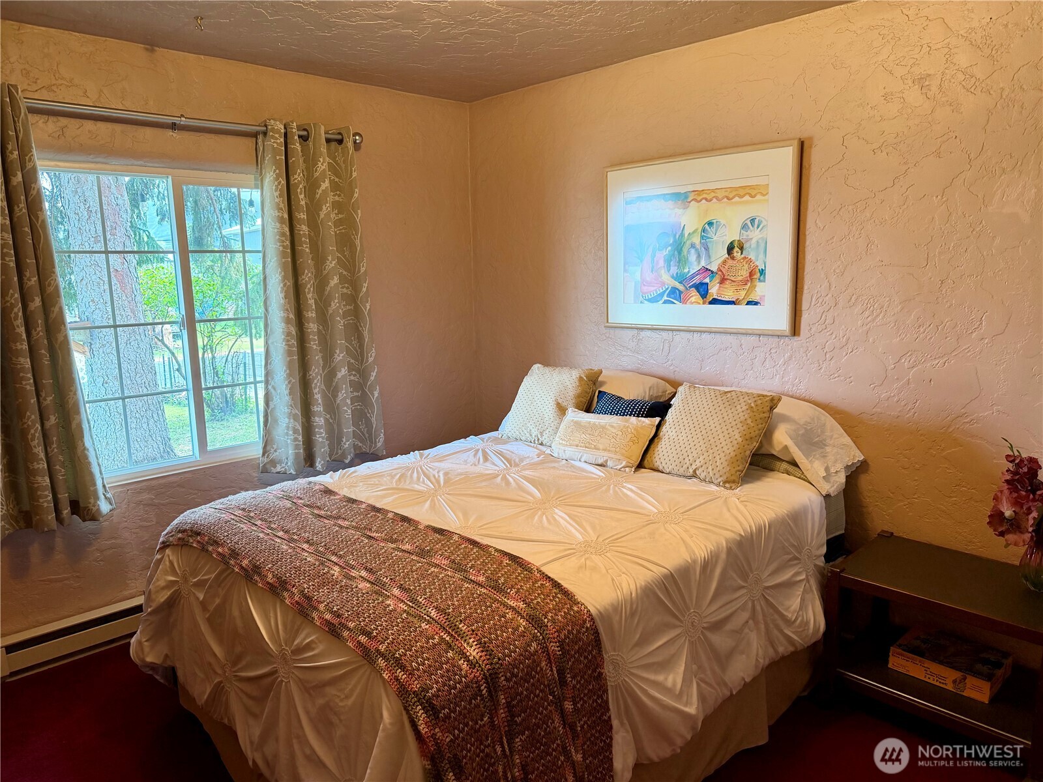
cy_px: 391
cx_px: 522
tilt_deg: -10.4
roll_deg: +1.9
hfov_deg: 71.6
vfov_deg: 56.8
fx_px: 723
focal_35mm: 24
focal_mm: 6.76
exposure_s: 1/120
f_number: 1.78
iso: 250
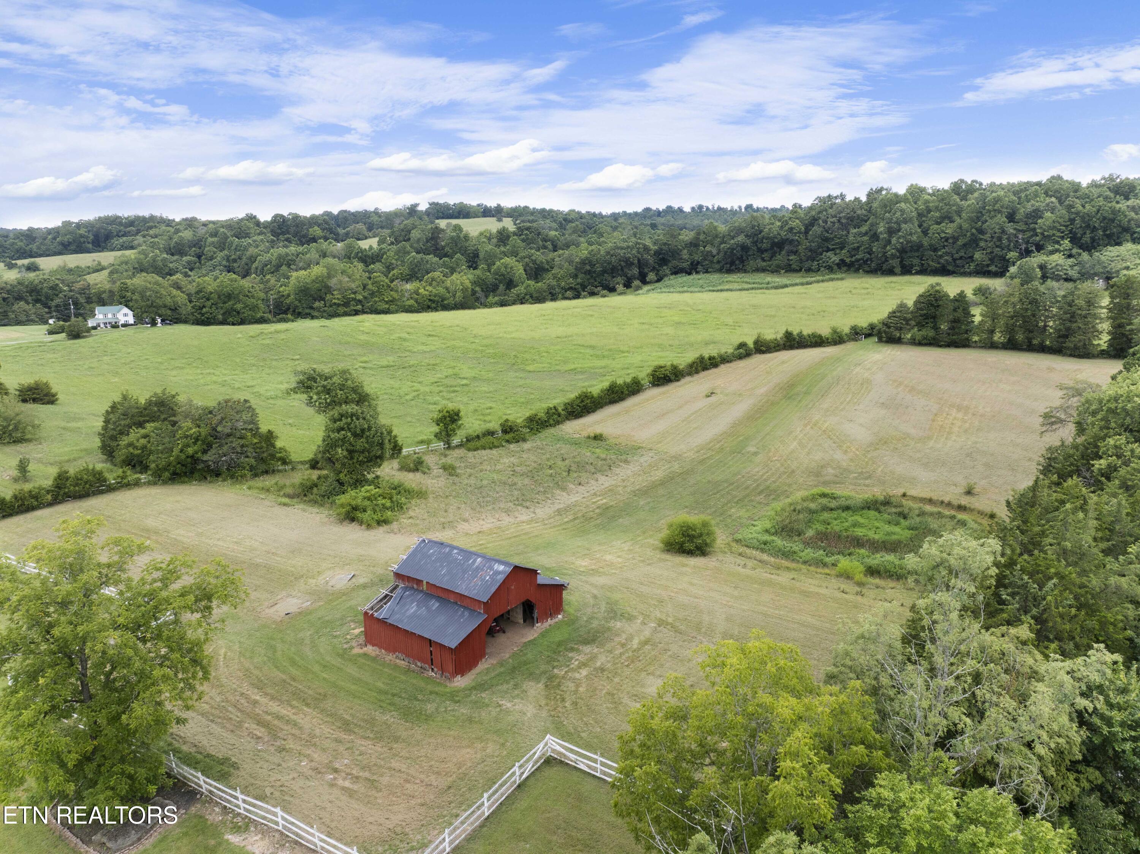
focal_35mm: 24
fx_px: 790
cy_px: 427
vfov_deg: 56.8
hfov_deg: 71.6
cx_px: 570
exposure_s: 1/160
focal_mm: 12.29
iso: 270
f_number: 2.8
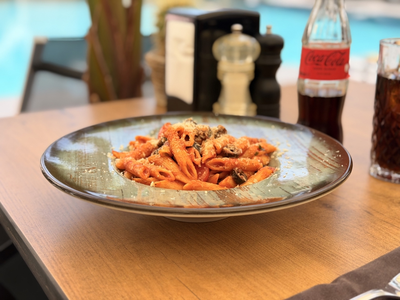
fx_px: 555
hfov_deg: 39.7
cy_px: 150
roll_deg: +0.3
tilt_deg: -19.0
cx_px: 200
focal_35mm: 48
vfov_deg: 30.3
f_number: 1.78
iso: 64
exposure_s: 1/1116
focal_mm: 6.76
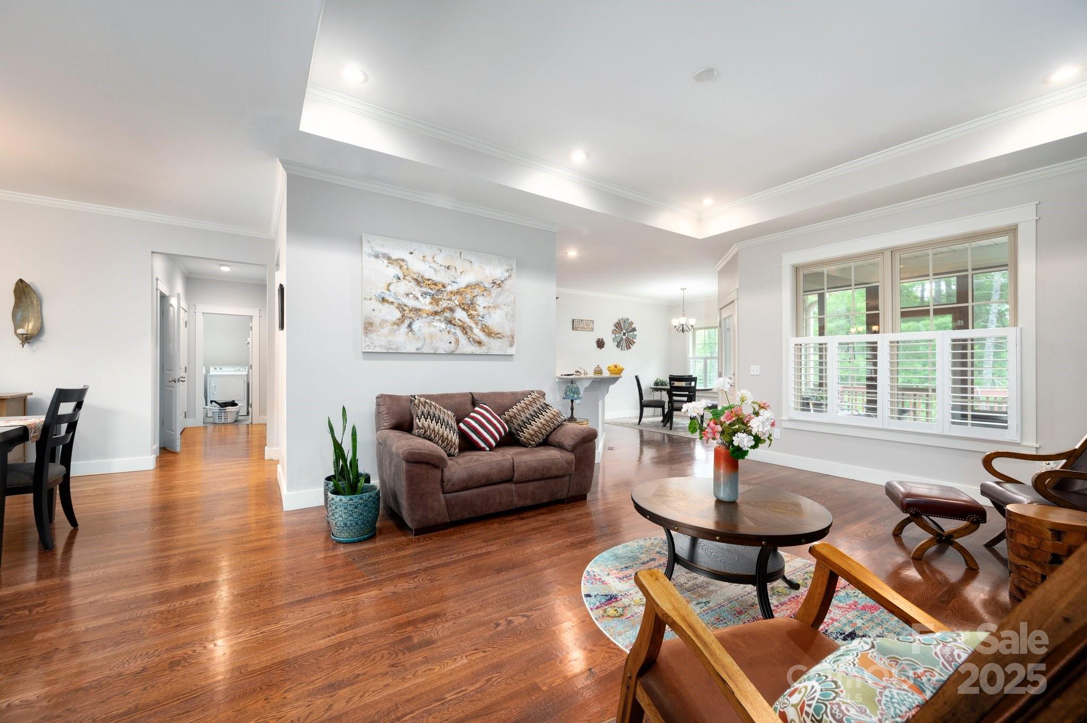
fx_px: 422
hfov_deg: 104.3
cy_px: 362
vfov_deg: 81.1
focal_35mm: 14
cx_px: 544
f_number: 8
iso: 250
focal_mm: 14
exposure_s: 1/80
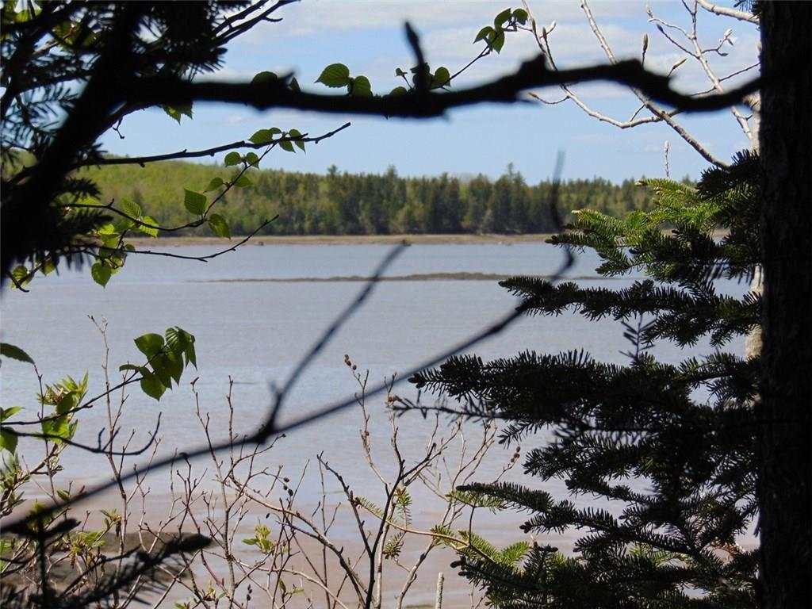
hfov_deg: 18.2
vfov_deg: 13.7
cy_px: 304
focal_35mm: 108
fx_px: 2533
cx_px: 406
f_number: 10.1
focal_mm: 19.4
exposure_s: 1/160
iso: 80
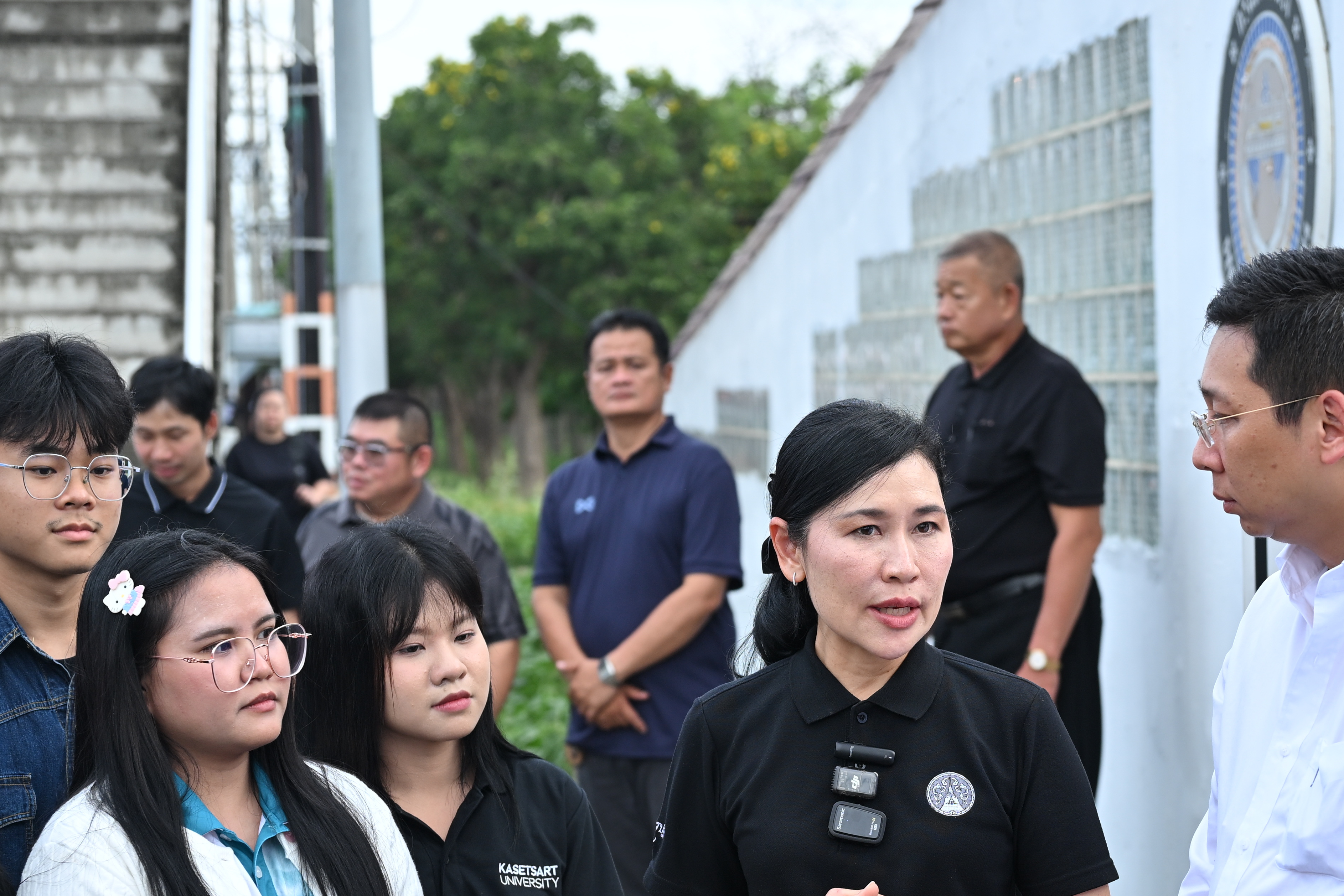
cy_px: 696
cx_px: 865
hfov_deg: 21.8
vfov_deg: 14.6
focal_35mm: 93
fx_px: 3472
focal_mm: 58
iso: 200
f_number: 4
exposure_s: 1/200
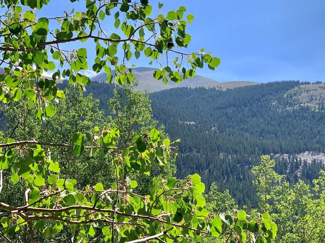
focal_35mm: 73
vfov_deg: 20.2
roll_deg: +1.1
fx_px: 685
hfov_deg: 26.6
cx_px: 193
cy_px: 138
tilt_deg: +3.7
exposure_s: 1/888
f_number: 2.4
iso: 16
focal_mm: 6
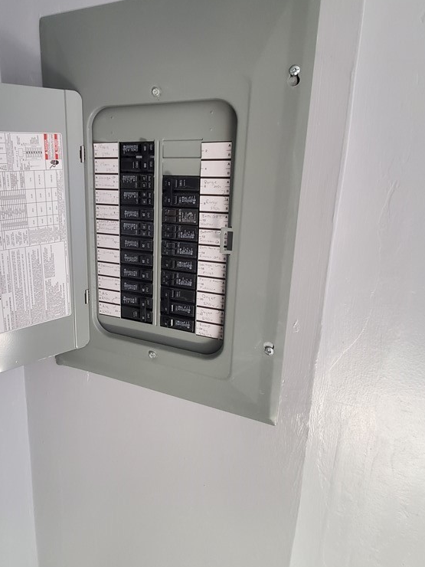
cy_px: 223
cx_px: 142
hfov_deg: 69.6
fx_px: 295
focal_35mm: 18
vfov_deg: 86.5
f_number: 2.2
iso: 400
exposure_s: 1/30
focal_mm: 1.8
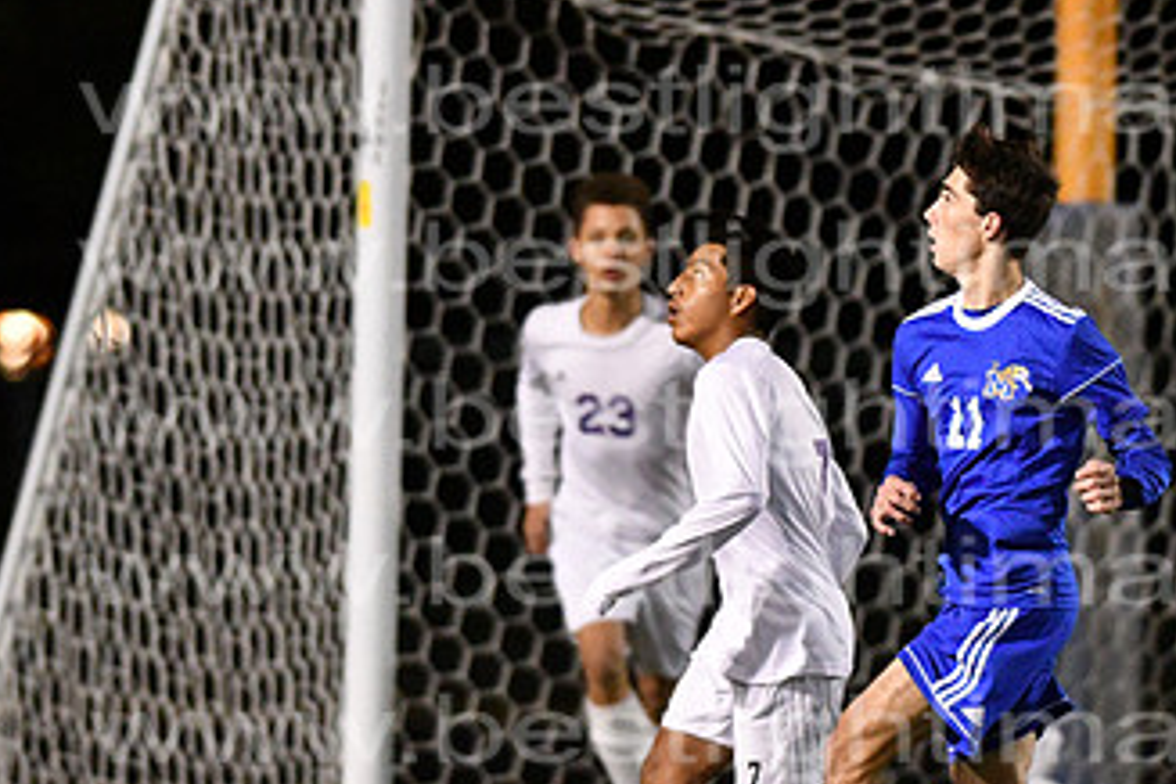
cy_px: 502
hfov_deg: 2.6
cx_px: 906
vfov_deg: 1.7
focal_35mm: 799
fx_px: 26099
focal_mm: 300
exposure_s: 1/800
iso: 10000
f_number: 3.2
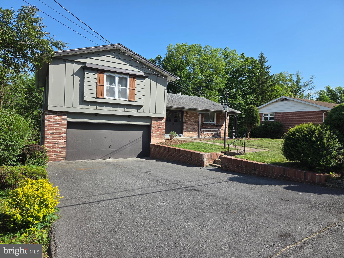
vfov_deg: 58.9
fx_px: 229
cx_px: 172
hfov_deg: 73.9
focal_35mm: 23
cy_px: 129
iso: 80
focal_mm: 5.4
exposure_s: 1/3399
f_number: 1.8
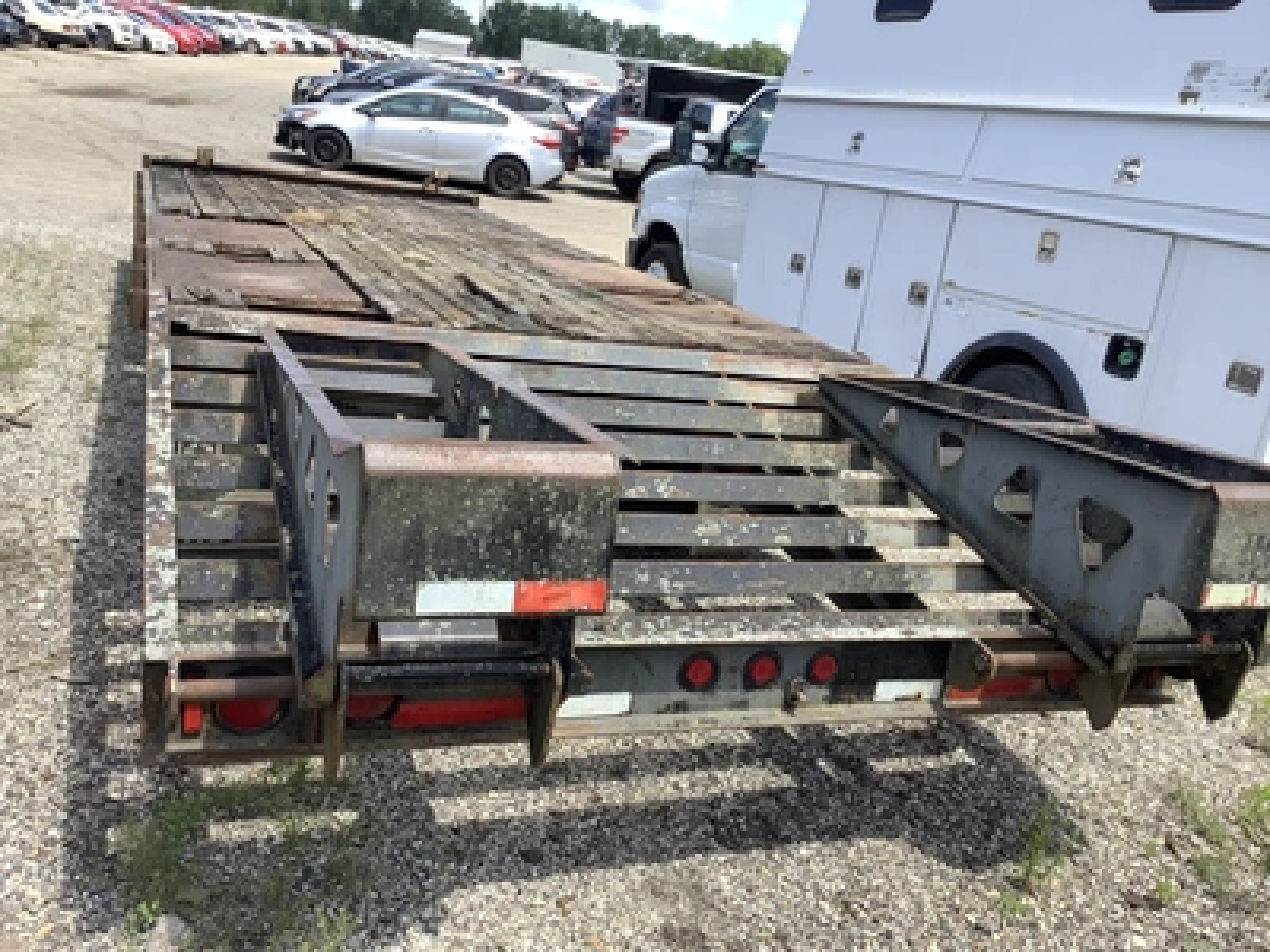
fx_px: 1137
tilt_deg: -16.5
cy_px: 476
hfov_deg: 58.4
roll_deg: -10.5
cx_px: 635
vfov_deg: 45.4
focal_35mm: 31
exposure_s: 1/529
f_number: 2.4
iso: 25
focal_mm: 3.3
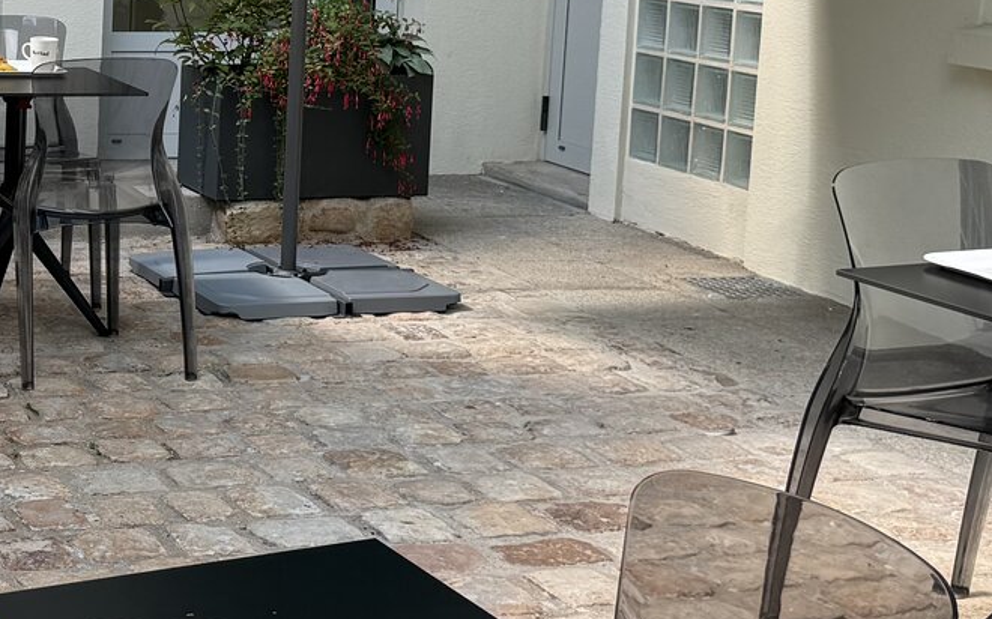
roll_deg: -0.9
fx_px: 2135
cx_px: -84
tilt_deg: -7.6
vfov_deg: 16.4
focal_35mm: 79
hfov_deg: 24.5
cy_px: 147
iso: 80
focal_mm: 6.76
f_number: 1.78
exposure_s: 1/700
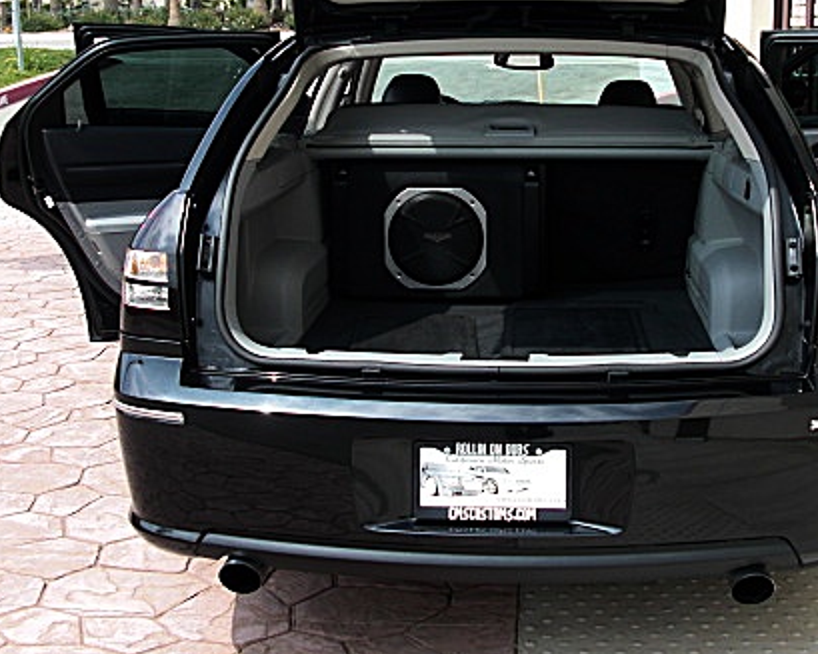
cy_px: 188
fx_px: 1331
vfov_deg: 27.3
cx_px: 500
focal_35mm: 55
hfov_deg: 34.0
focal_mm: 6.3
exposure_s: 1/400
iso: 50
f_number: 2.8
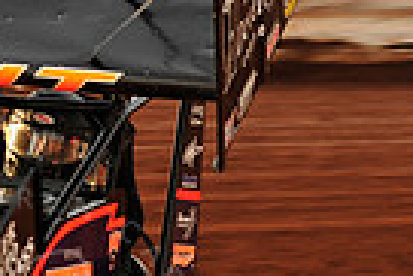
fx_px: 5145
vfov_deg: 3.1
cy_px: 91
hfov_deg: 4.6
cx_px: 24
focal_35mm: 448
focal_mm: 105
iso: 400
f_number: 8
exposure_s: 1/320
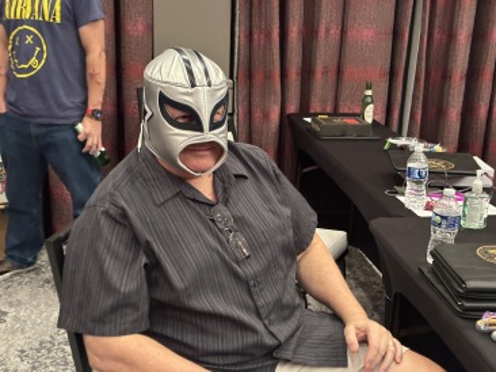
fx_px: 687
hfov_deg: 39.7
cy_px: 186
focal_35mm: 48
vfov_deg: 30.2
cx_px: 248
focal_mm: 6.86
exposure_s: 1/30
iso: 400
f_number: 1.78
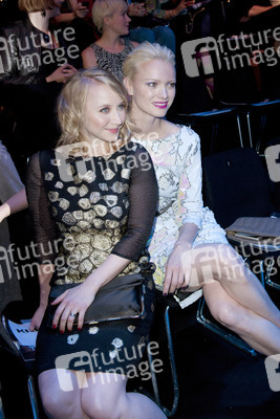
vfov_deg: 58.7
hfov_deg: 41.1
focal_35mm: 32
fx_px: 373
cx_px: 140
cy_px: 210
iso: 1600
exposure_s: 1/80
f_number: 4
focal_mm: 32
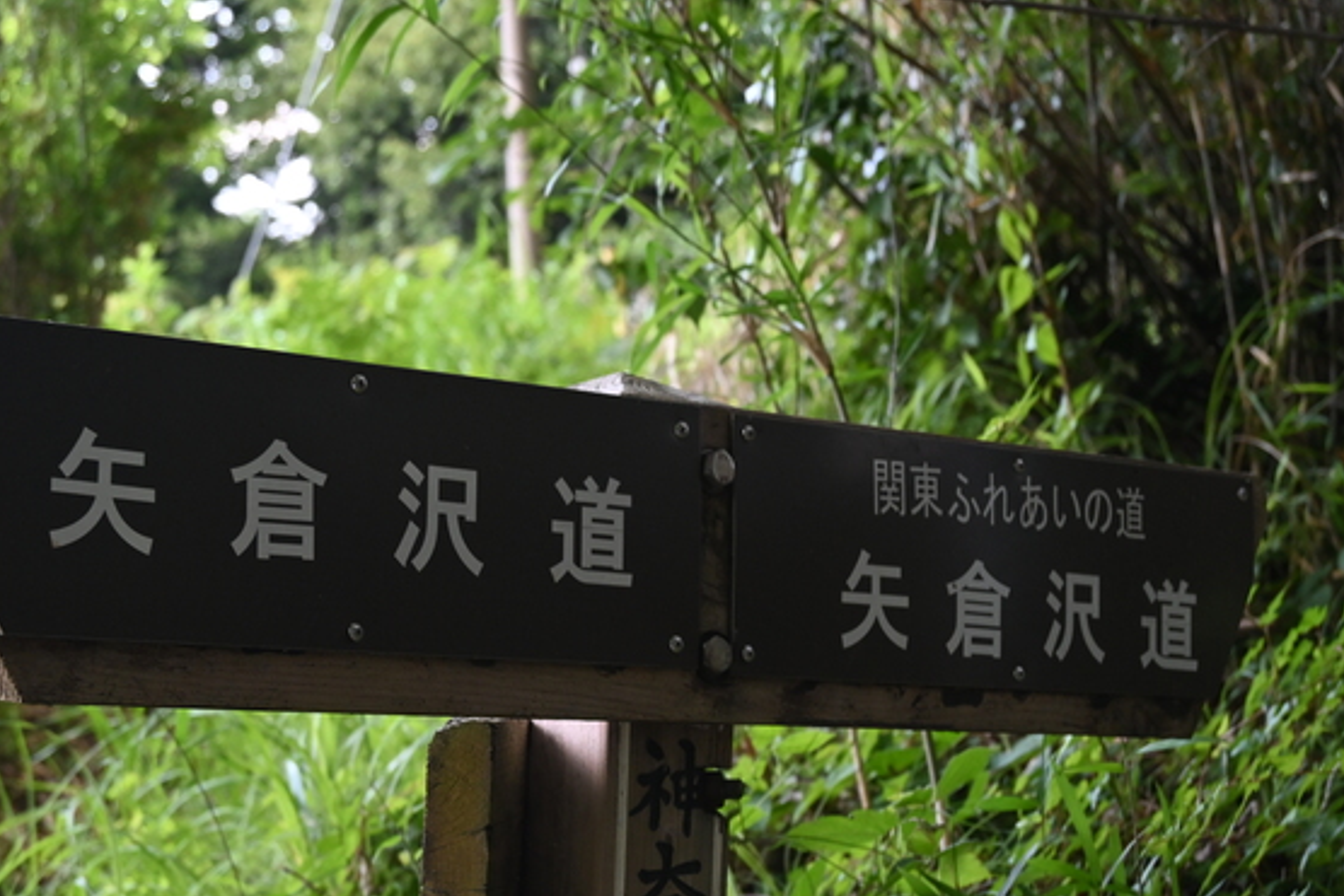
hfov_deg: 26.6
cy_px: 489
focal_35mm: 76
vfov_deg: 18.0
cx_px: 607
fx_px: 2838
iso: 1250
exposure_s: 1/80
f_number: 6.3
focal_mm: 44
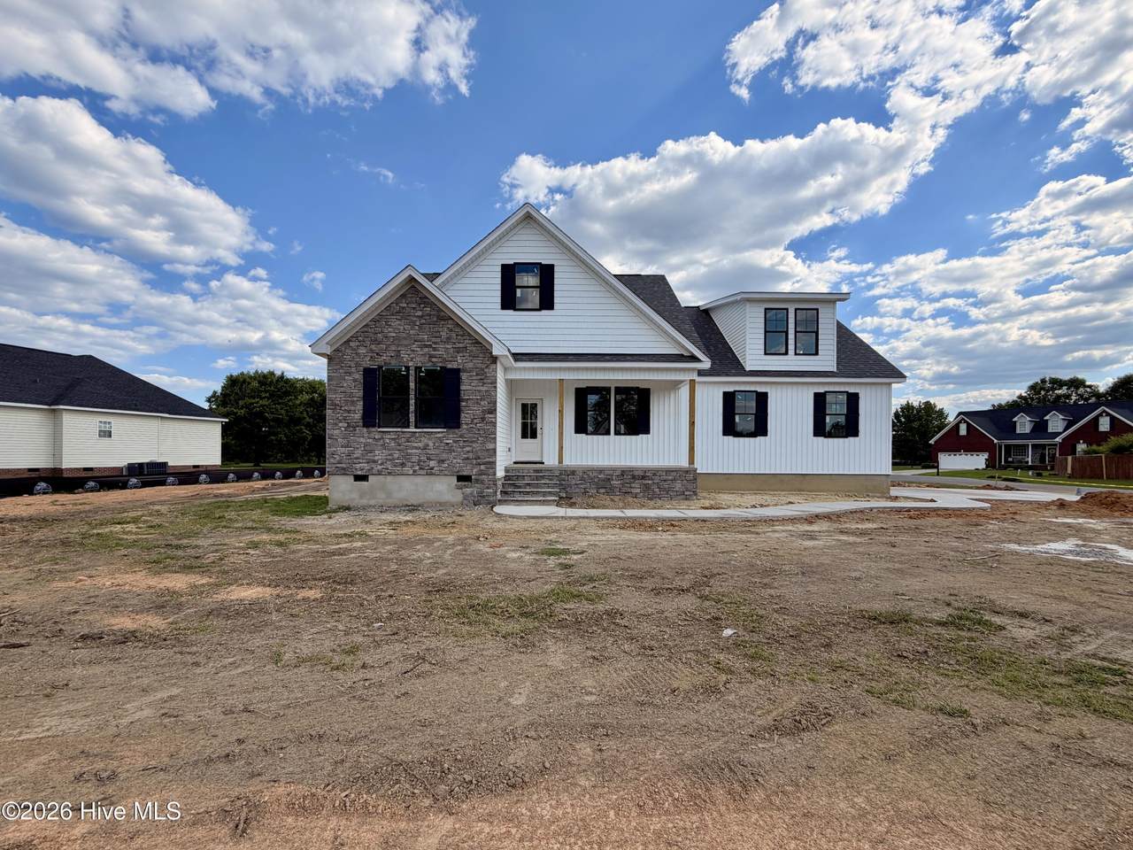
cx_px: 566
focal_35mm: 14
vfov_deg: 85.7
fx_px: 458
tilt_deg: +4.0
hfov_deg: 102.1
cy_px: 425
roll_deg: -0.7
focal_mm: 2.22
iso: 20
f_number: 2.2
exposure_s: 1/841
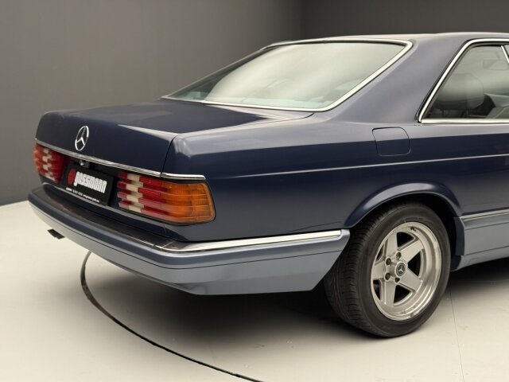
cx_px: 254
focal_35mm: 48
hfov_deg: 39.7
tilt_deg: -8.0
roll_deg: -0.7
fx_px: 706
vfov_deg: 30.3
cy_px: 191
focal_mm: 6.76
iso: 125
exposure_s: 1/58
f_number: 1.78
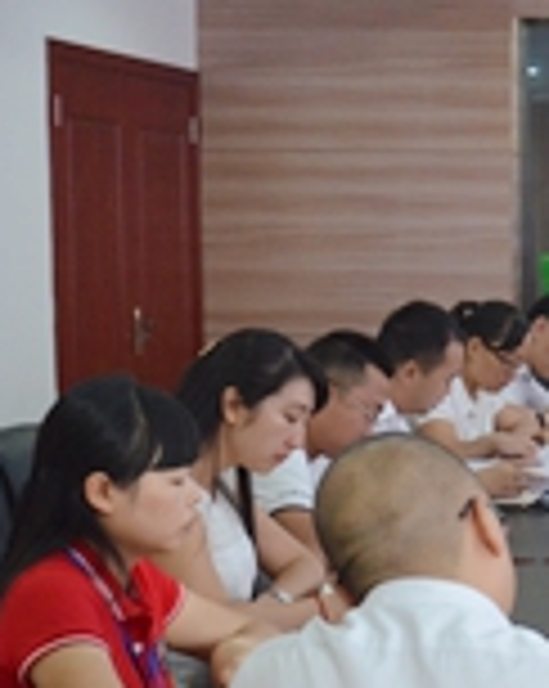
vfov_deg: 19.8
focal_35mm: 97
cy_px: 438
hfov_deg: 14.7
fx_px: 1965
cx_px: 842
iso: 1600
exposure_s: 1/80
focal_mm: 21
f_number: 4.5
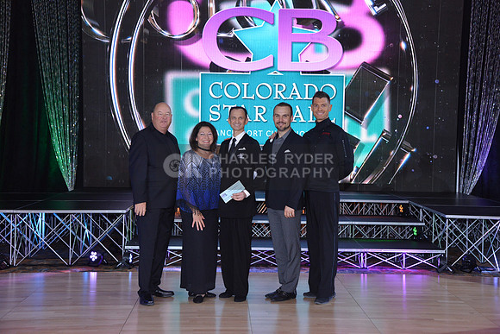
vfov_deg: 24.6
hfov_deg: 36.2
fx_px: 764
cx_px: 250
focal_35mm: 55
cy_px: 167
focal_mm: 55
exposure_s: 1/250
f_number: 5
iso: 2000
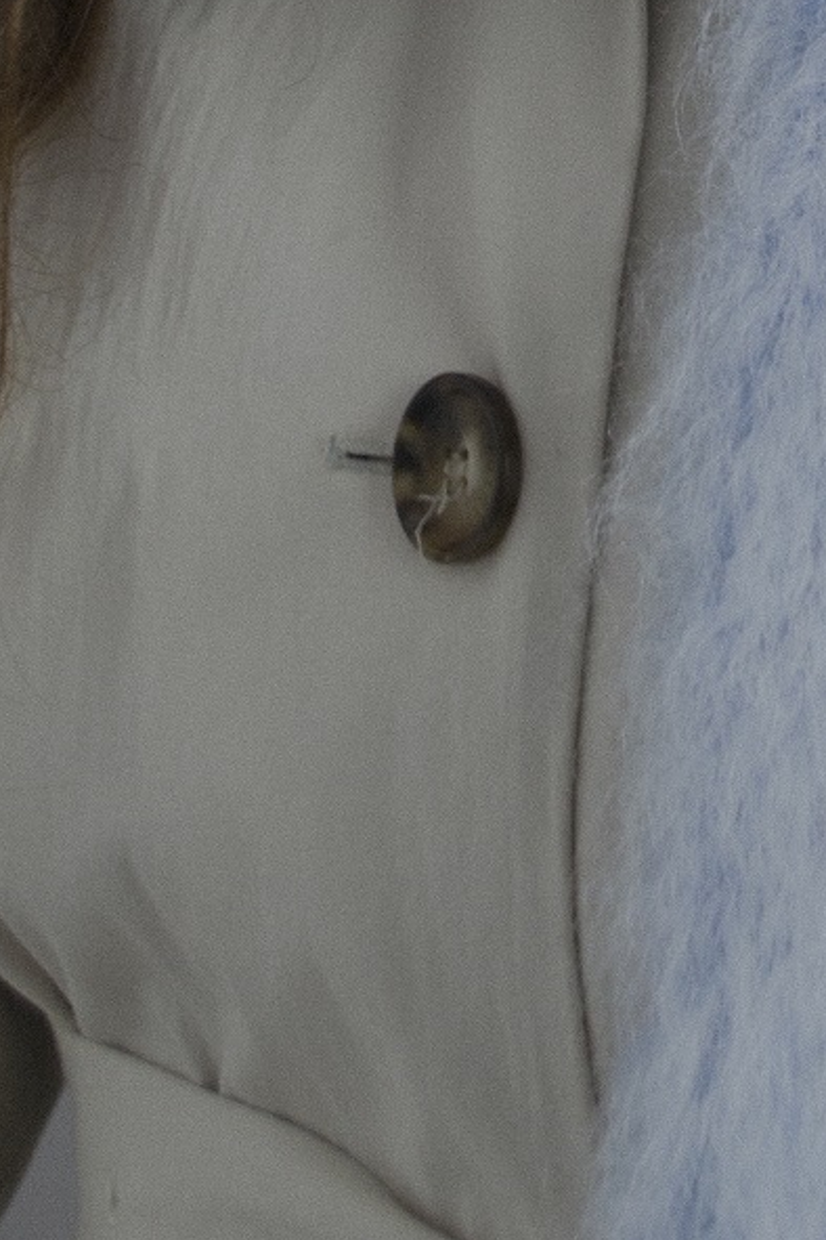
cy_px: -432
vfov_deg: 13.0
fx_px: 5231
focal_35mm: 152
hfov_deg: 8.9
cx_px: 964
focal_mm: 26
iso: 125
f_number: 4.5
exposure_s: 1/40
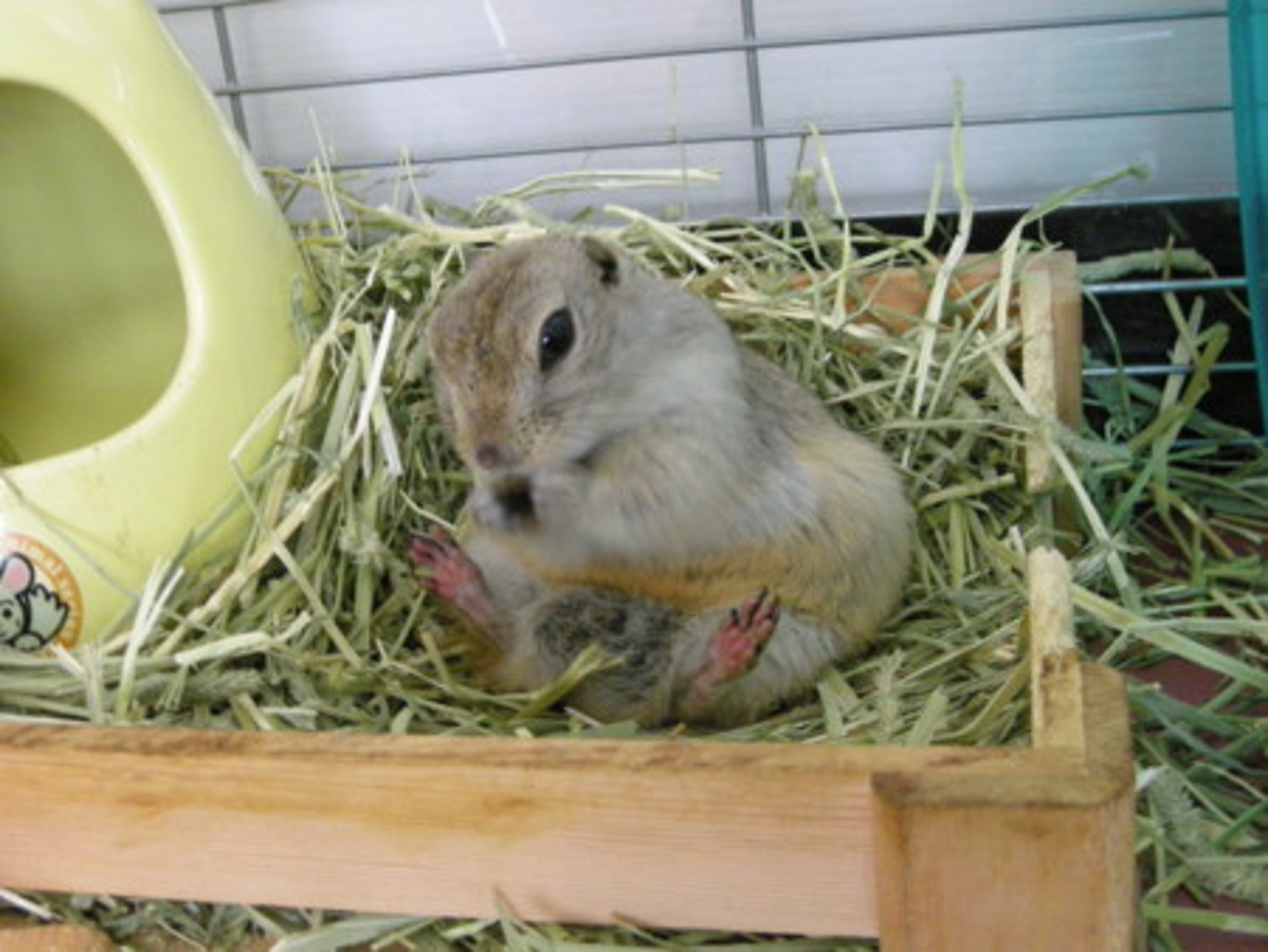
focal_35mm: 49
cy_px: 476
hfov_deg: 38.9
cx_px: 634
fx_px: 1796
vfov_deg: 29.7
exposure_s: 1/8
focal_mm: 7.9
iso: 440
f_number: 3.2
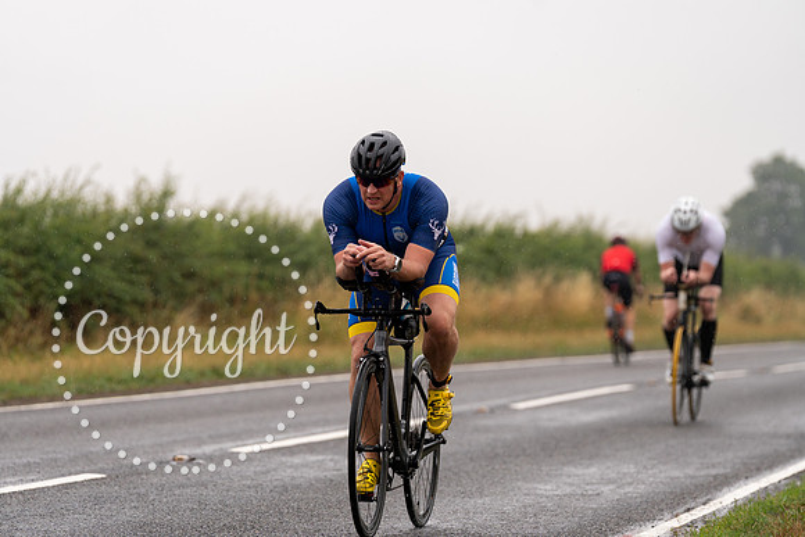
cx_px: 402
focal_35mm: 188
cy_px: 268
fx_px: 4205
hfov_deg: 10.9
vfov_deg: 7.3
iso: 100
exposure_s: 1/1000
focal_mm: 188
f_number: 4
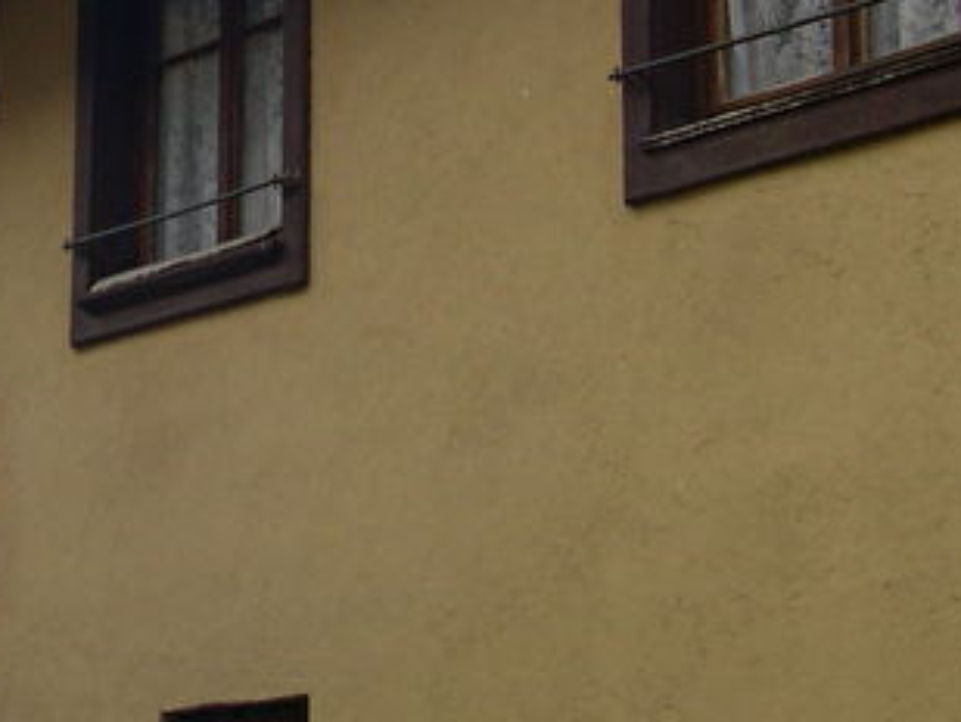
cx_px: -90
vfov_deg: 11.7
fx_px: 3499
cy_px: 174
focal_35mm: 126
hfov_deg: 15.2
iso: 100
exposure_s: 1/88
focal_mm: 8
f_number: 7.6
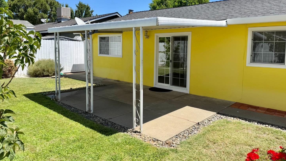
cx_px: 143
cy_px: 64
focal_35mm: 27
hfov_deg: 69.9
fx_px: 205
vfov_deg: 42.7
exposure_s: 1/3425
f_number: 1.78
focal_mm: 6.76
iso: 80
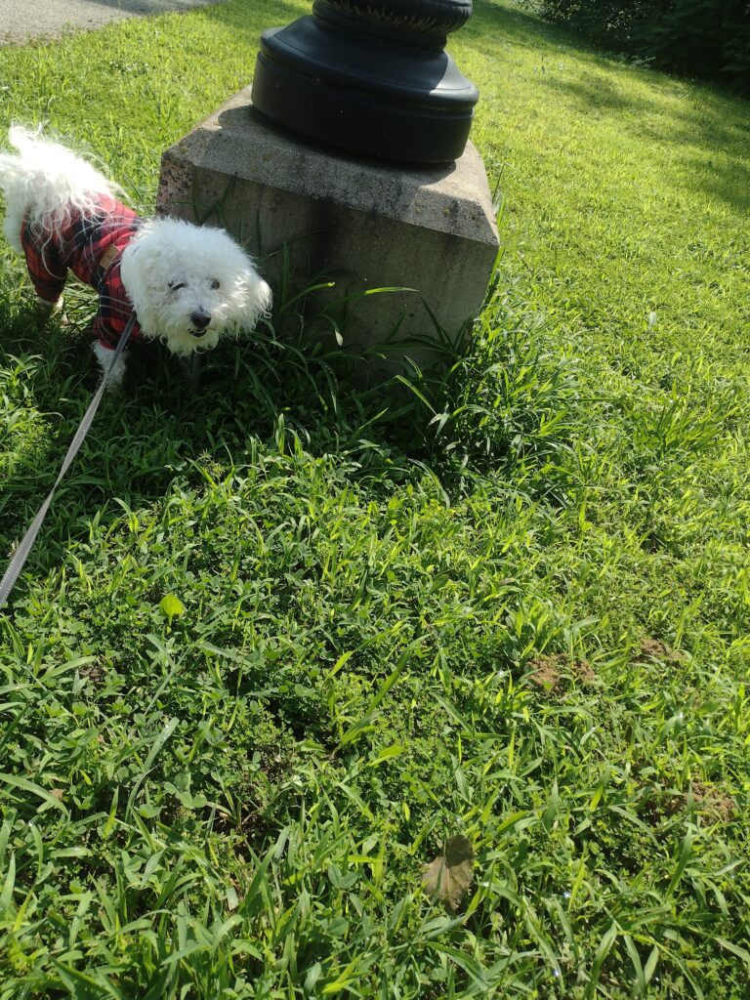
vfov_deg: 65.3
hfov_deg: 51.4
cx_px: 375
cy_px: 500
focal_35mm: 27
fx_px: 780
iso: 100
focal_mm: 4.71
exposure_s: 1/1274
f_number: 1.7
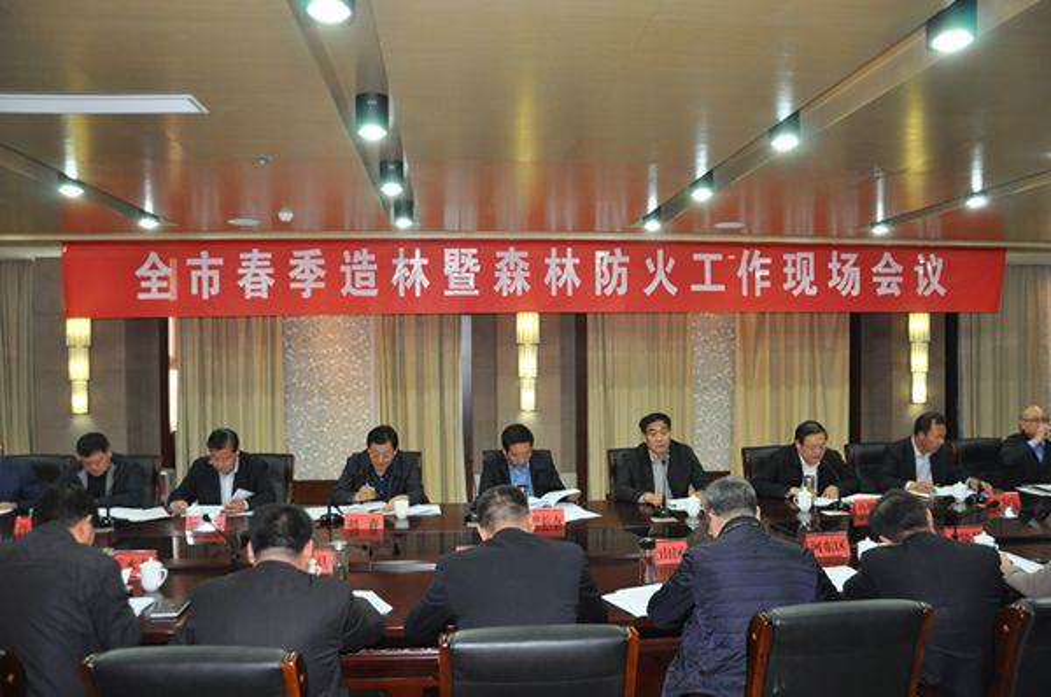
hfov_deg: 67.5
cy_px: 348
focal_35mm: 27
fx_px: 787
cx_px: 526
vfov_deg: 47.8
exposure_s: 1/80
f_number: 4
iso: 800
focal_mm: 18
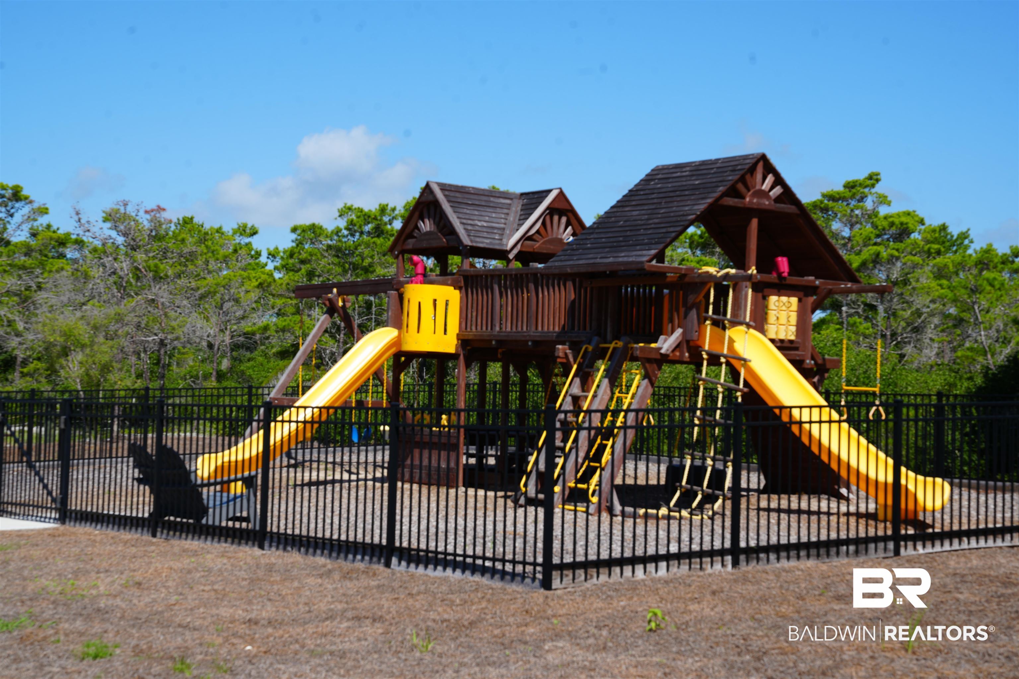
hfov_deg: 31.0
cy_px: 340
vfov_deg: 20.9
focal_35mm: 65
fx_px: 1840
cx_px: 510
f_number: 10
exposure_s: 1/200
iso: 100
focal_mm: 65
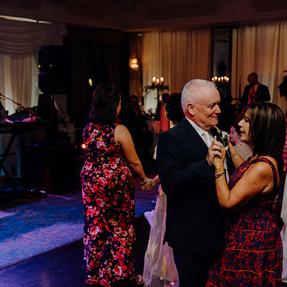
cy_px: 142
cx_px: 136
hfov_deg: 32.2
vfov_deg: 32.2
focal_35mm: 53
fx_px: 497
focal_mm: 41
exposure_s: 1/200
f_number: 3.5
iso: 2500
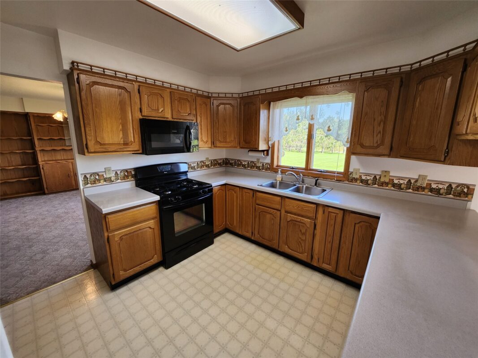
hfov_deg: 106.2
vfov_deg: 89.9
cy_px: 179
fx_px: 179
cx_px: 239
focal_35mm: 13
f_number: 2.2
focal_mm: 1.7
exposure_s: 1/60
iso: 80
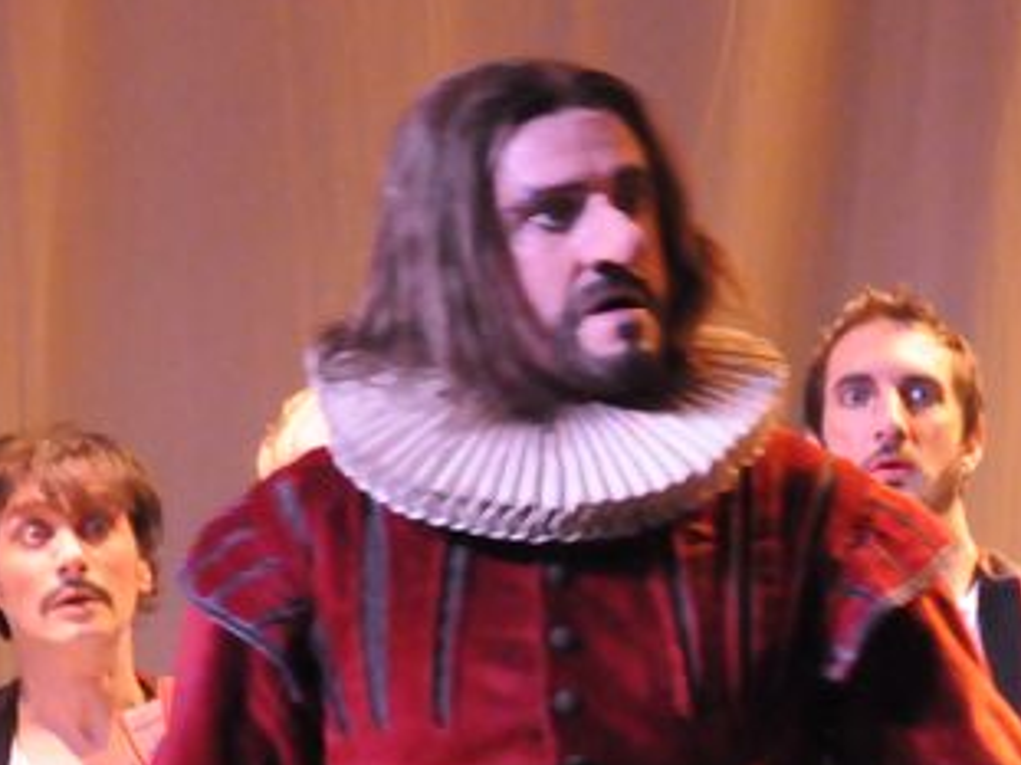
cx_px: 870
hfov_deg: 5.8
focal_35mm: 341
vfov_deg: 4.4
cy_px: 681
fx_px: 10054
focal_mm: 92
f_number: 6.3
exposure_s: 1/25
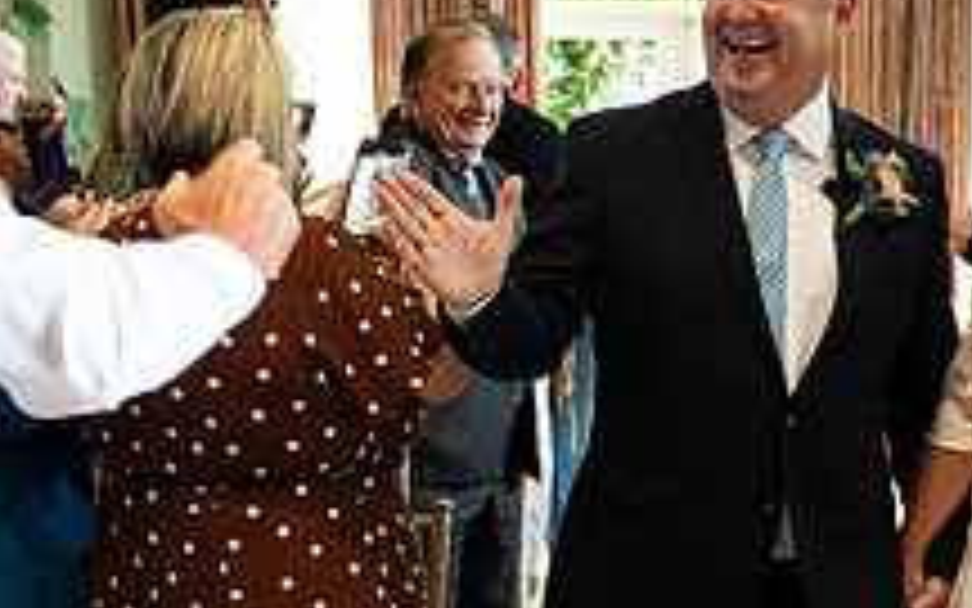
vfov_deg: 15.7
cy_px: 547
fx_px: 2172
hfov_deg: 24.8
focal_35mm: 82
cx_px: 796
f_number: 3.5
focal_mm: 30
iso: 3200
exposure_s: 1/200
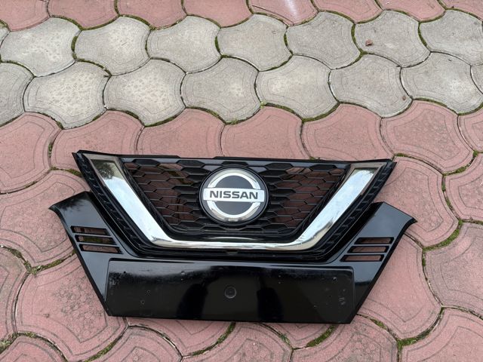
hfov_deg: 67.3
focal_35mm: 26
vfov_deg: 53.1
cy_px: 181
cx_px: 242
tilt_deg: -60.9
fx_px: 363
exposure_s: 1/60
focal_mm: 5.96
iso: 160
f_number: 1.6
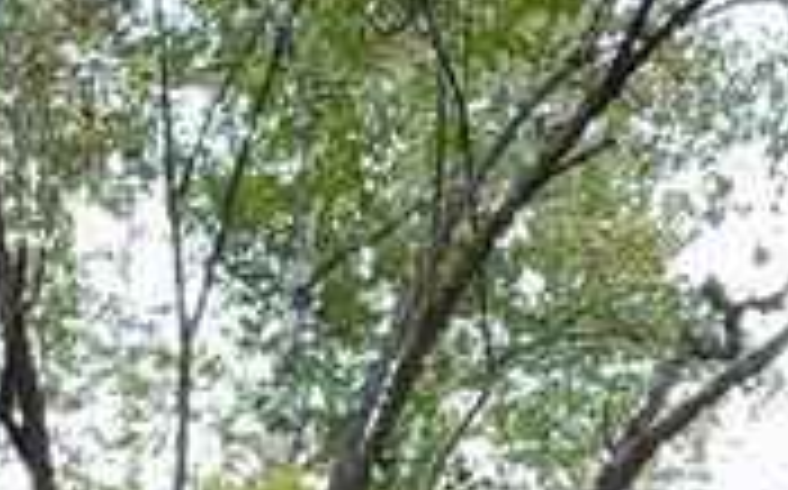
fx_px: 3326
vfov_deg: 7.6
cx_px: -140
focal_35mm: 155
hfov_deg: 13.2
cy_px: 1326
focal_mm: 6.04
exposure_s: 1/33
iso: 56
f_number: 1.9
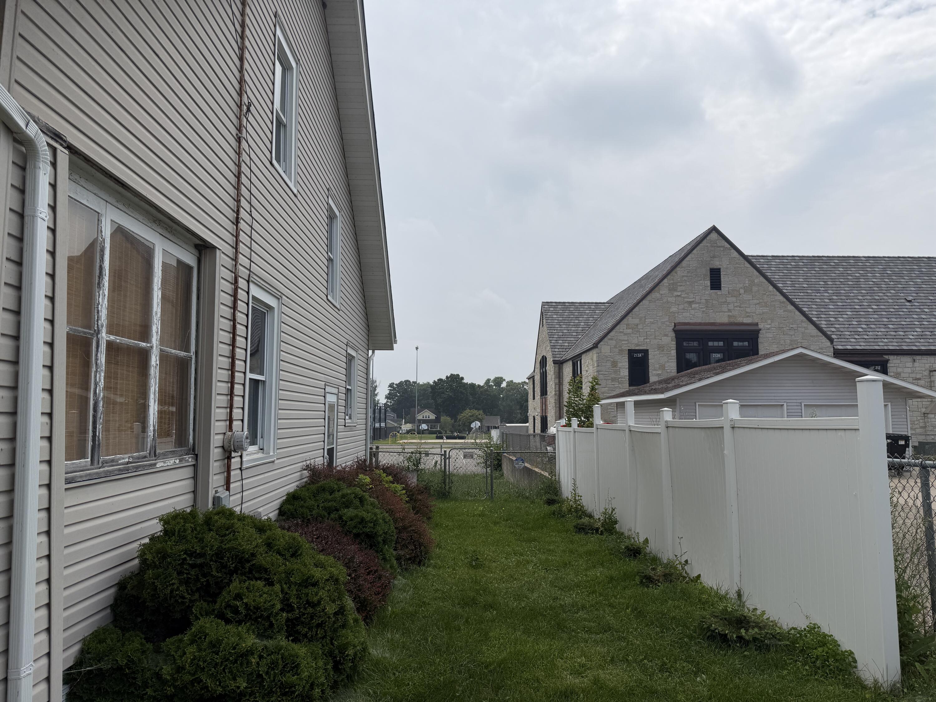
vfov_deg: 56.8
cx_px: 468
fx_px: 649
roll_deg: +0.3
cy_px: 351
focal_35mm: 24
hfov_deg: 71.6
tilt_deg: +6.7
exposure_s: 1/9091
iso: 80
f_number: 1.78
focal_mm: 6.76
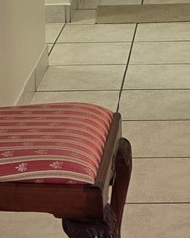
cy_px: -215
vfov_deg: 11.8
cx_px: 178
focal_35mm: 148
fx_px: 1042
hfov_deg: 10.4
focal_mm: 5.4
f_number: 1.8
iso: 125
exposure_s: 1/120
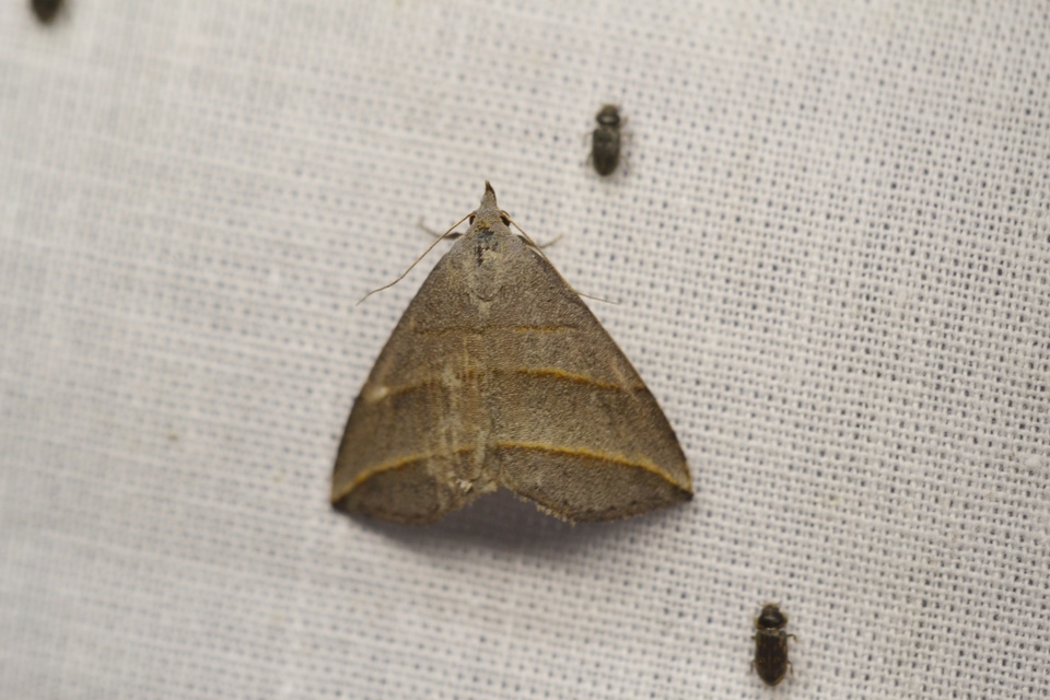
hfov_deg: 7.4
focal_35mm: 278
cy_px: 350
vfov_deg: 5.0
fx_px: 8093
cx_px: 525
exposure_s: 1/125
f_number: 5
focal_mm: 185
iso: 400
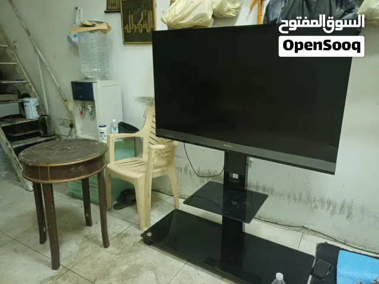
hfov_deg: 69.4
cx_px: 190
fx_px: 274
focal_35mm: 25
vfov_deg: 54.9
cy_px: 142
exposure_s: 1/20
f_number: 1.8
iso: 1000
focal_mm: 4.65
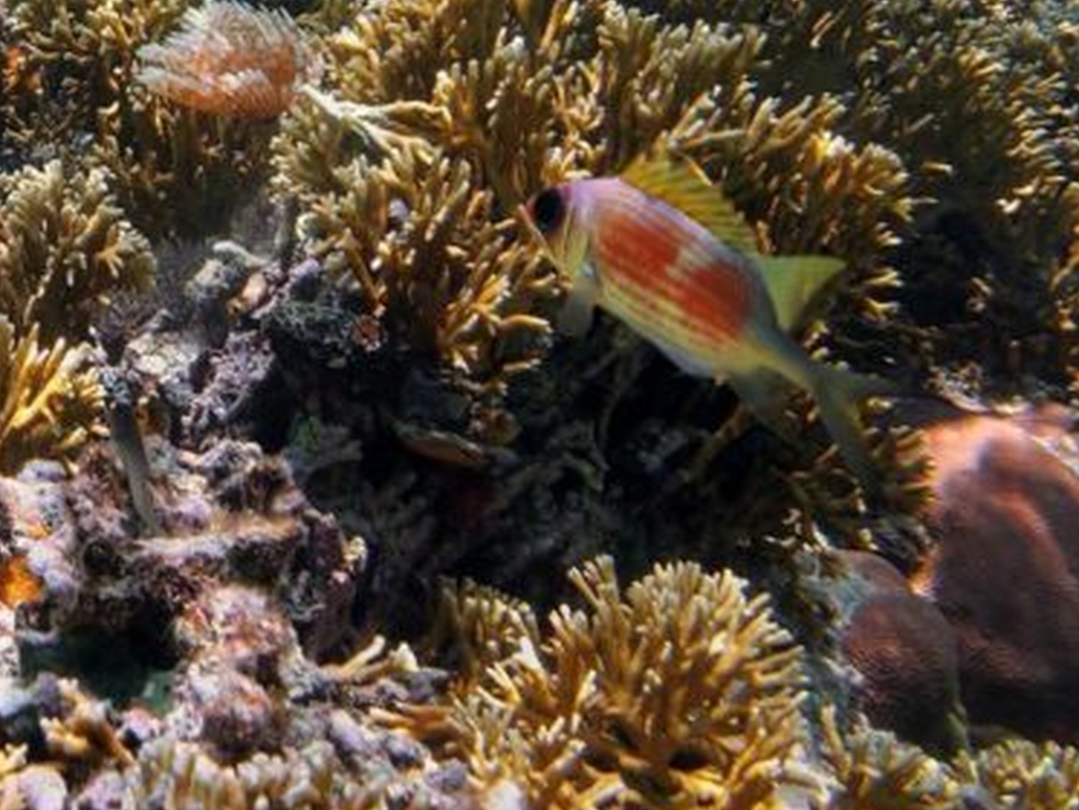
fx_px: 1871
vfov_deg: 23.6
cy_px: 35
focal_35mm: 60
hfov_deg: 29.4
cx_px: -75
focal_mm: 14
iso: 200
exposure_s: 1/250
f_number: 7.1
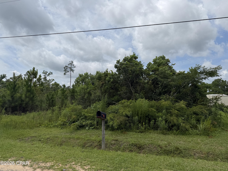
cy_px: 86
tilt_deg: +4.0
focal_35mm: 24
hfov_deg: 71.6
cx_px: 114
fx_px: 158
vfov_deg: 56.8
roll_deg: +0.8
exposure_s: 1/9091
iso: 80
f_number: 1.78
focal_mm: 6.76
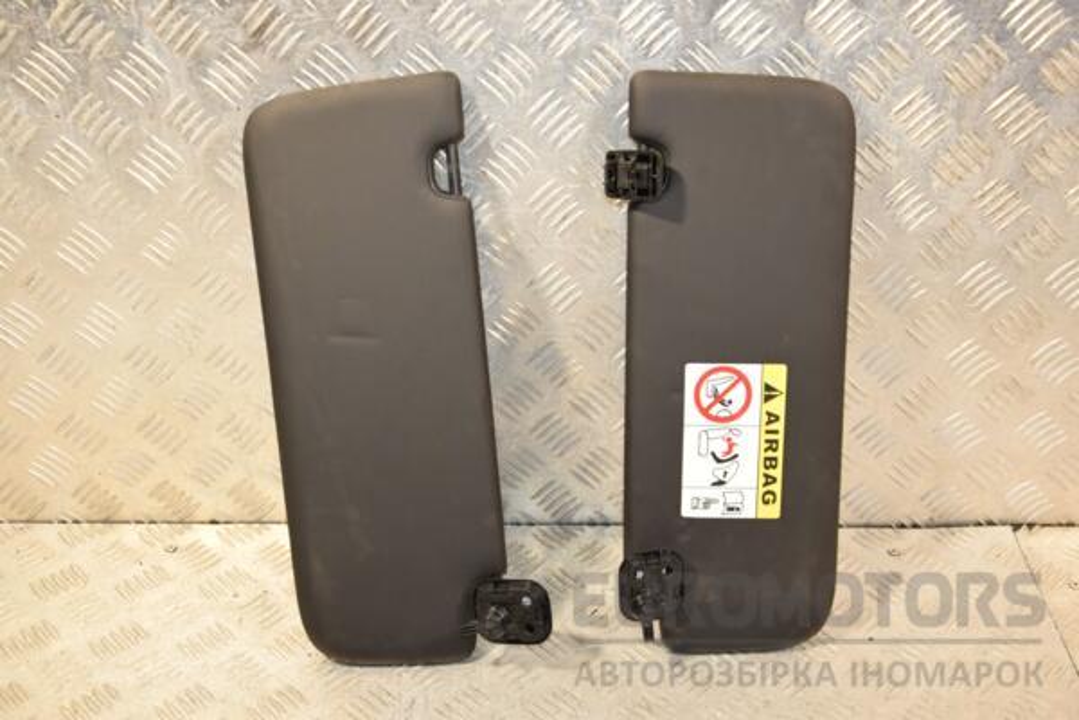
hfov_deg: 43.6
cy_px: 360
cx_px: 540
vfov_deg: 29.9
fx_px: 1349
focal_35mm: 45
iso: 800
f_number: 5
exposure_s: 1/200
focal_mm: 30
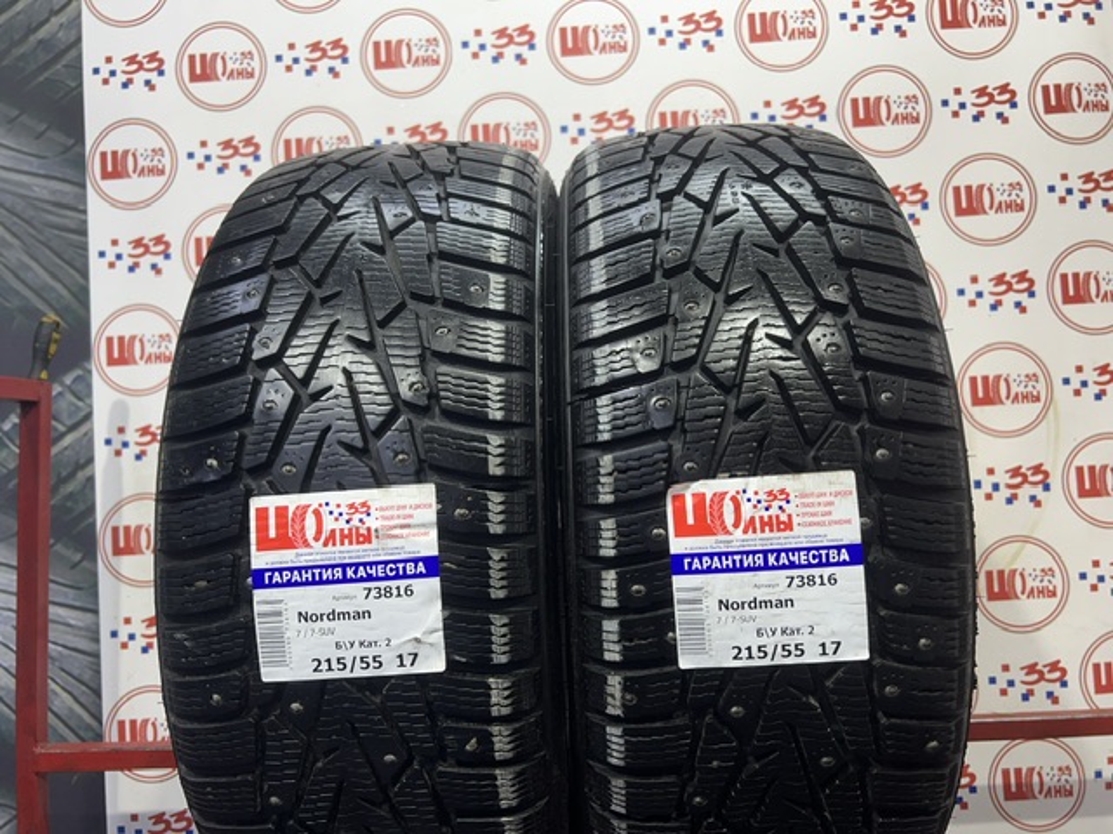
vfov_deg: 53.1
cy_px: 417
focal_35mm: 26
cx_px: 556
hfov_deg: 67.3
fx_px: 836
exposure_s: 1/100
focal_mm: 5.7
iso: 64
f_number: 1.5
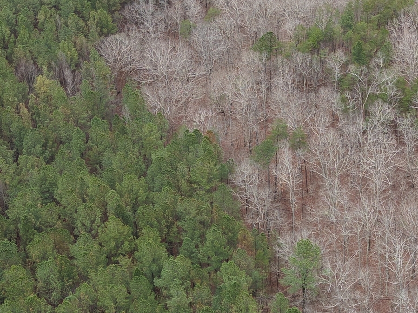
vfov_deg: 18.0
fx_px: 990
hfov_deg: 23.8
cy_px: 158
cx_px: 245
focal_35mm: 82
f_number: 1.8
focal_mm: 8.67
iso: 100
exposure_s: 1/640
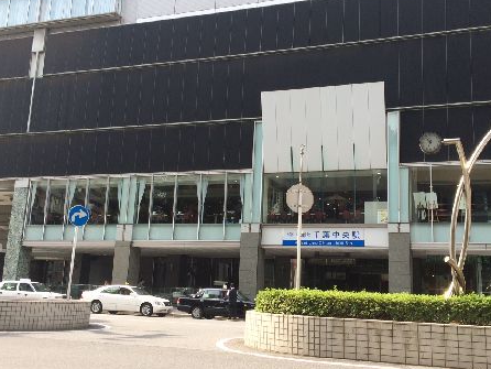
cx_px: 271
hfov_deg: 47.8
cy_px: 181
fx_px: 553
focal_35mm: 39
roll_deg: -0.5
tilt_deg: +11.0
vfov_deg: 36.9
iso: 32
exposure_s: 1/604
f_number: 2.2
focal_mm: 4.15
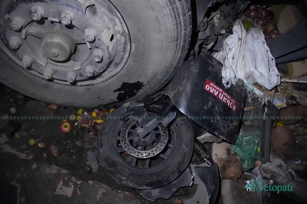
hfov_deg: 67.4
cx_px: 154
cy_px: 102
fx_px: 230
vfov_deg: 47.9
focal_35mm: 27
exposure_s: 1/40
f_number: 2.8
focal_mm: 18
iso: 12800
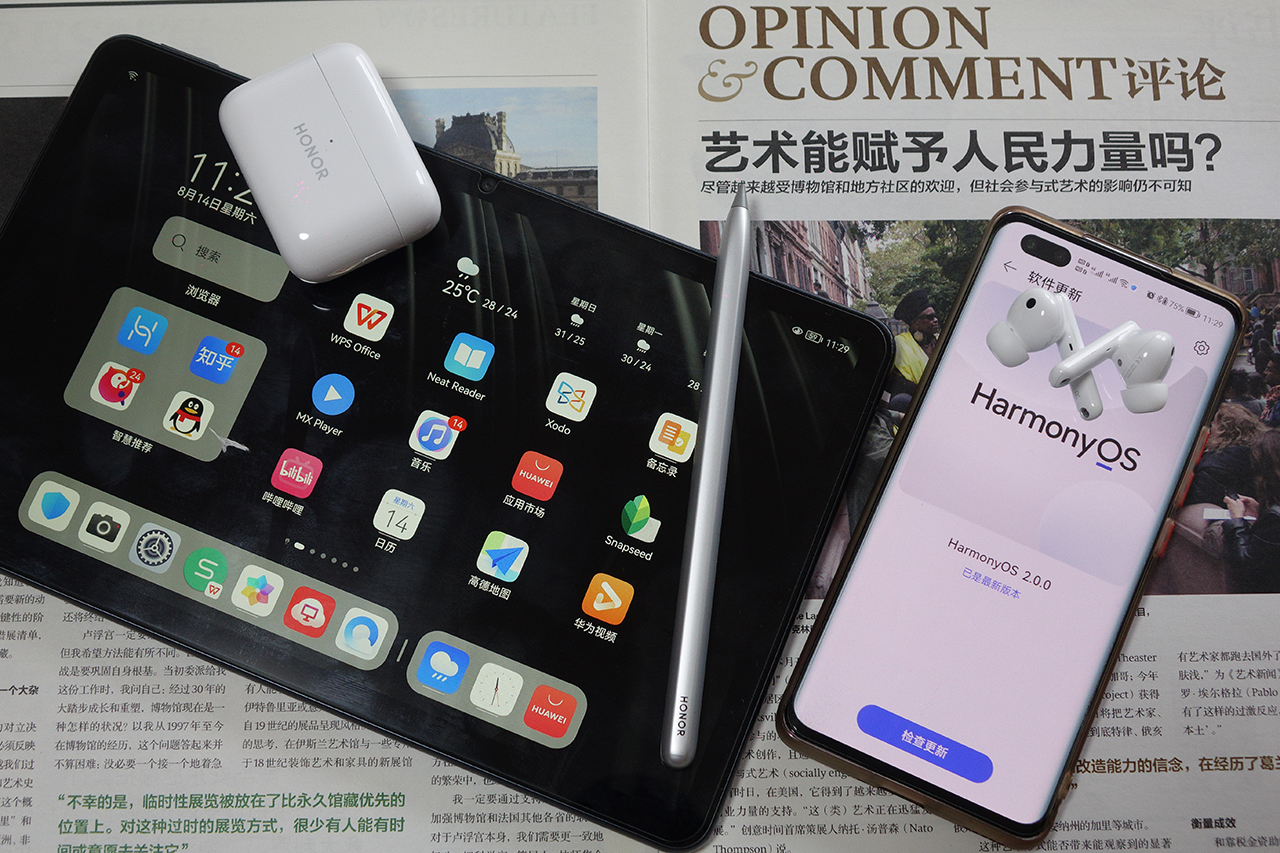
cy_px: 426
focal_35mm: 52
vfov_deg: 26.0
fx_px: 1849
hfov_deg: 38.2
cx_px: 640
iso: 400
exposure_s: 1/60
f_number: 4
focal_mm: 18.98
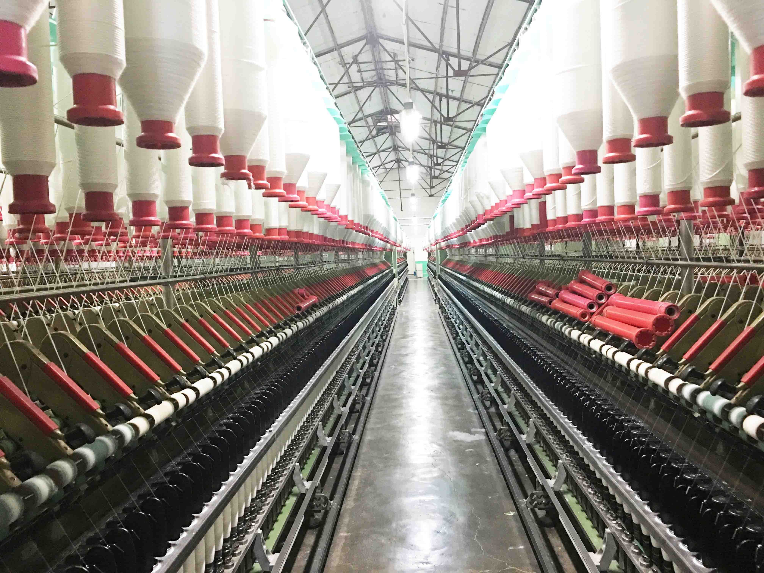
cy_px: 286
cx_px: 382
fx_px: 640
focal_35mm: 29
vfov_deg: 48.2
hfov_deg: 61.7
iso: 100
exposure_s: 1/8
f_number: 2.2
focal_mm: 4.15
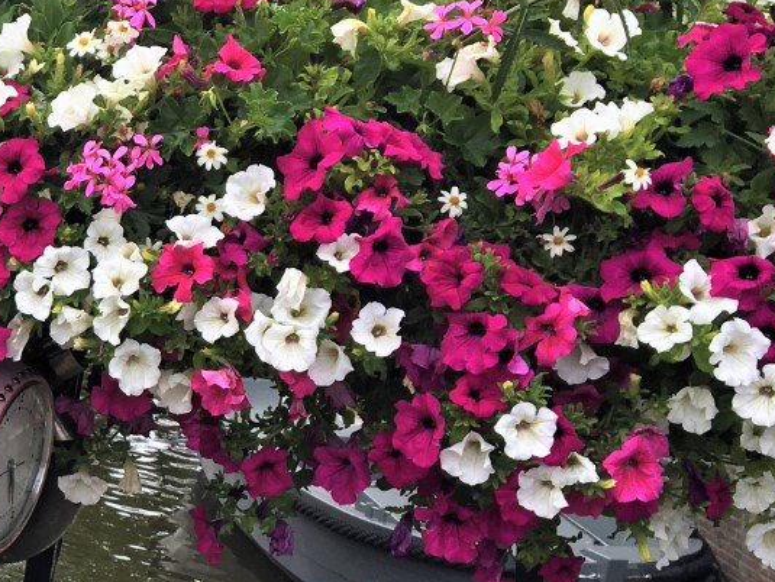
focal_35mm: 78
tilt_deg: -15.0
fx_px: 1747
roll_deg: -1.6
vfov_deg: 18.8
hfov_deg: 22.4
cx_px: -230
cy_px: 402
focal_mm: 4.15
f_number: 2.2
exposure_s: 1/725
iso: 25
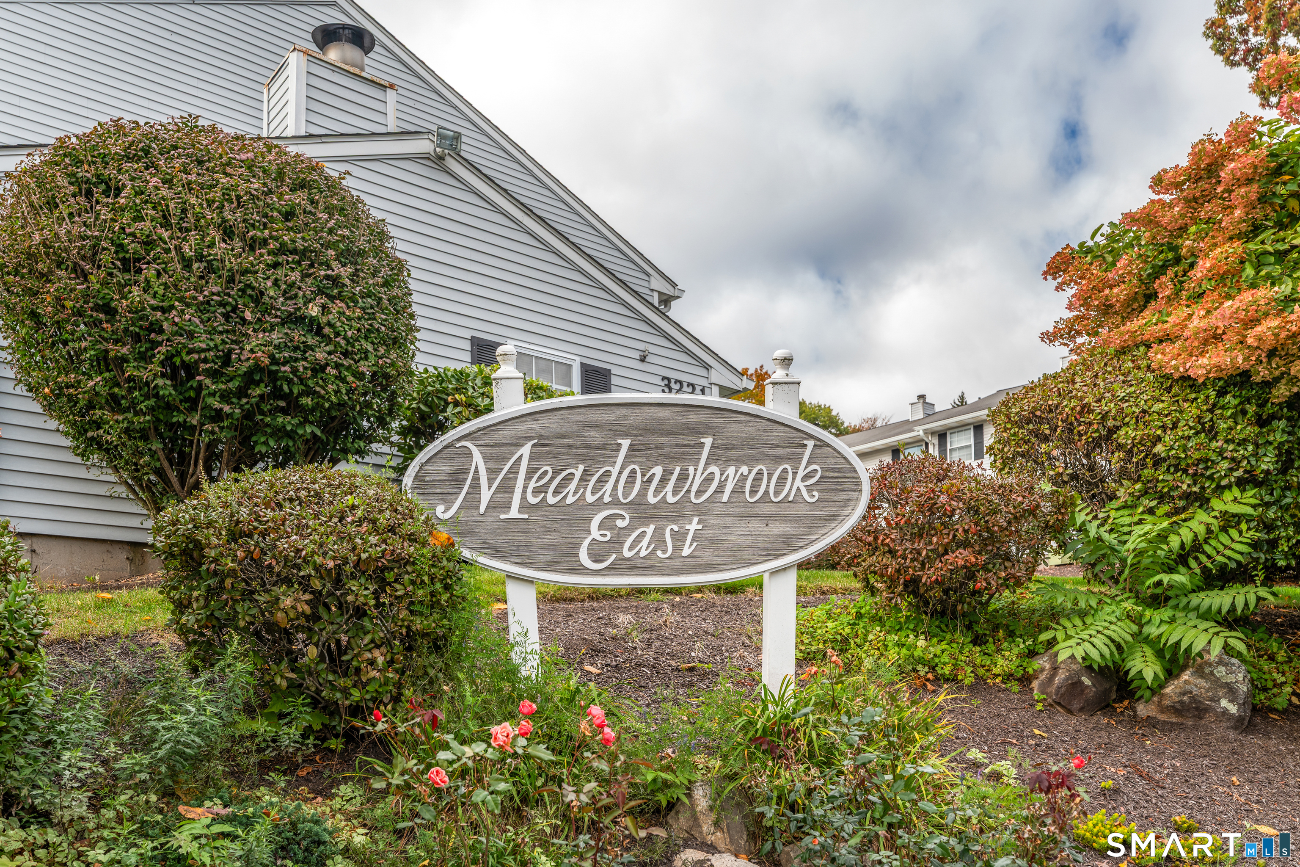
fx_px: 1011
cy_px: 434
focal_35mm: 28
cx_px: 650
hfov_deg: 65.5
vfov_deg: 46.4
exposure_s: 1/50
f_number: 5.6
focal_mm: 28
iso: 50
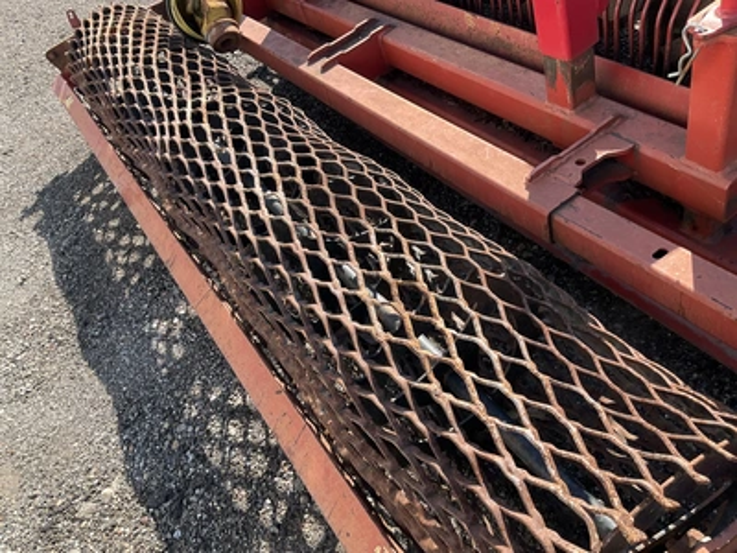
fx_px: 617
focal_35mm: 29
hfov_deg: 61.7
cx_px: 368
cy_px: 276
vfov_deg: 48.2
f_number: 1.8
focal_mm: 3
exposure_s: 1/439
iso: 25
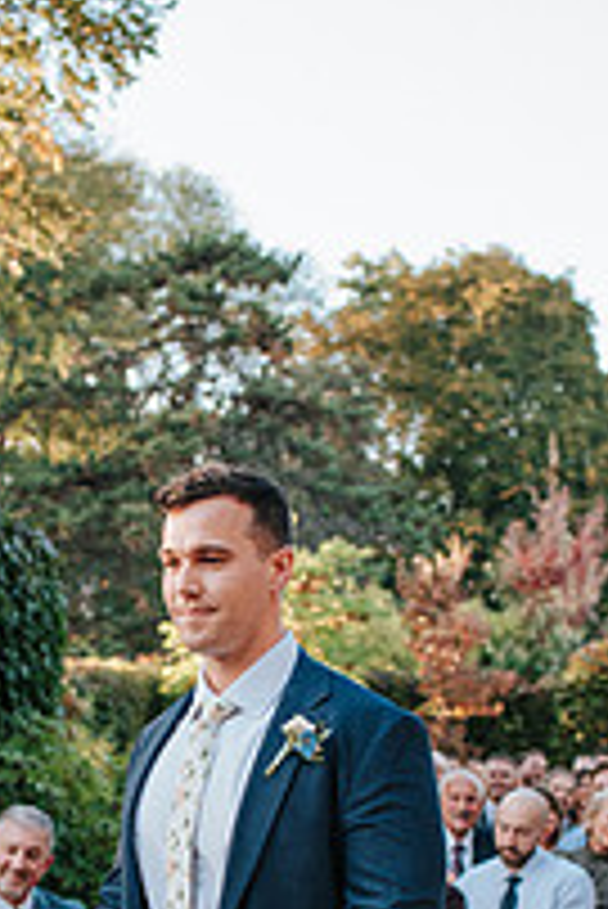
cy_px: 850
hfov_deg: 17.5
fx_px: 1972
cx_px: 212
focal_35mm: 78
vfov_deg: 25.0
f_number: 3.2
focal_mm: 35
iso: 1000
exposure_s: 1/1000
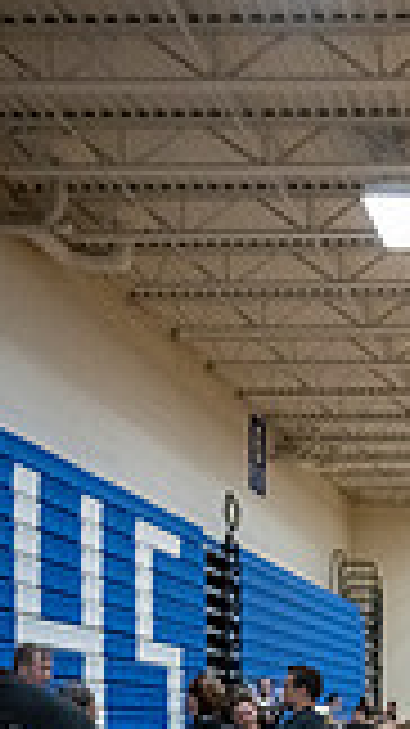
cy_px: 801
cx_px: 631
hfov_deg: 15.7
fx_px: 1354
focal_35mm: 70
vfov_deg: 27.6
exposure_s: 1/800
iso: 8000
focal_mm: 24
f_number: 4
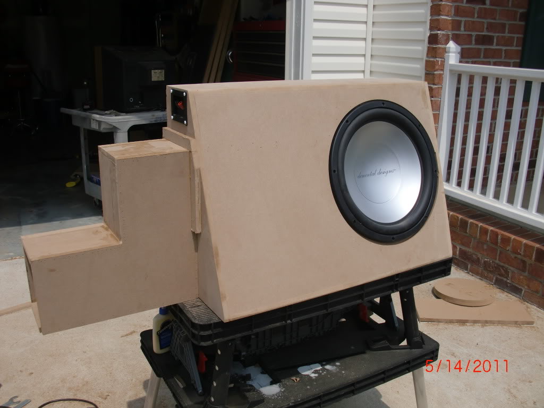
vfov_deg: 39.7
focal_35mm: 36
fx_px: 566
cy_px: 204
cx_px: 272
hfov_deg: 51.4
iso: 64
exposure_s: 1/400
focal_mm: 6.3
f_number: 7.9
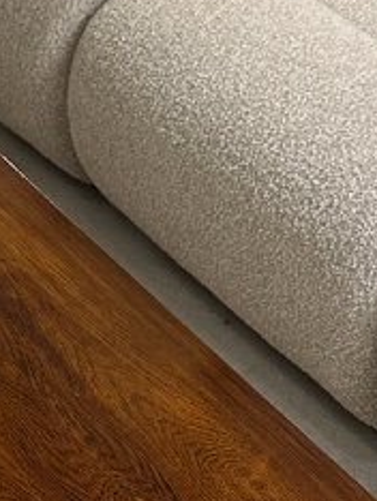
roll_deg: -11.5
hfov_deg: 11.8
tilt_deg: -35.8
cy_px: 430
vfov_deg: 15.8
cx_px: -71
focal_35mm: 123
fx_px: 1783
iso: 160
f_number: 1.78
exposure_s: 1/50
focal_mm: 6.86
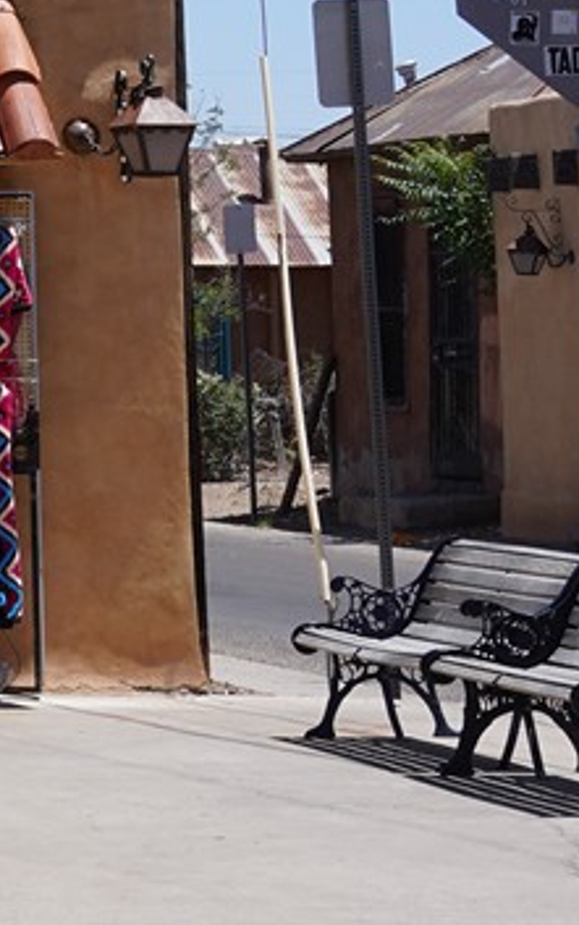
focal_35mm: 179
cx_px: -1389
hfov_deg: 6.5
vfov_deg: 11.6
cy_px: -31
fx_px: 4514
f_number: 11
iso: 100
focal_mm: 31
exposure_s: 1/160
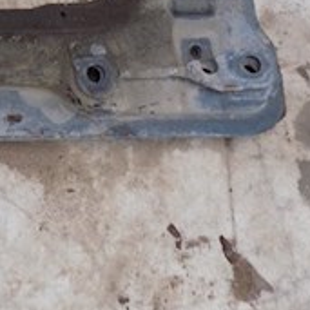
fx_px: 770
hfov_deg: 21.0
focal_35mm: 76
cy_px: -111
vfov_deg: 20.5
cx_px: -73
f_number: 3.1
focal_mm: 4
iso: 80
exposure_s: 1/200
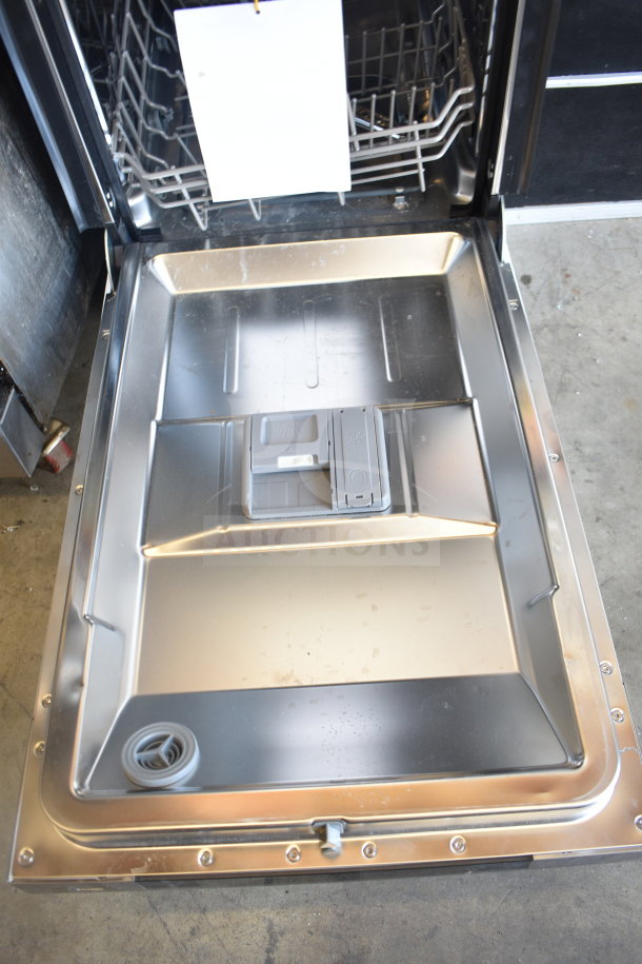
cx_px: 321
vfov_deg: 61.9
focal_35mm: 30
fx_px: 802
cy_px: 482
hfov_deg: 43.6
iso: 320
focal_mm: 20
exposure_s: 1/30
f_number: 3.5
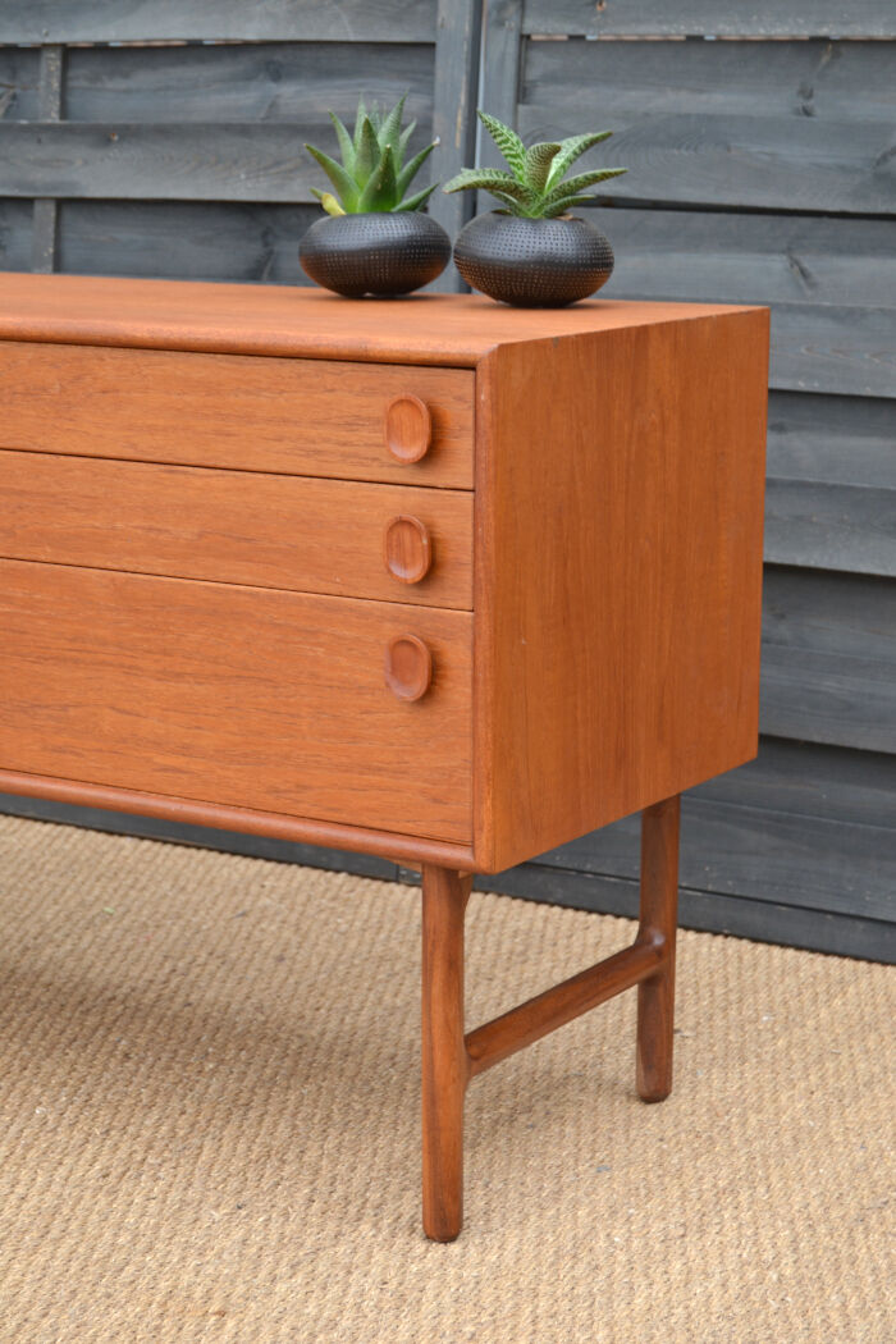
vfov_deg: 28.1
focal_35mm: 72
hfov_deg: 18.9
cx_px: 448
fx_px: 2688
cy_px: 672
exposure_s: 1/125
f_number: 5.6
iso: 200
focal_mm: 48
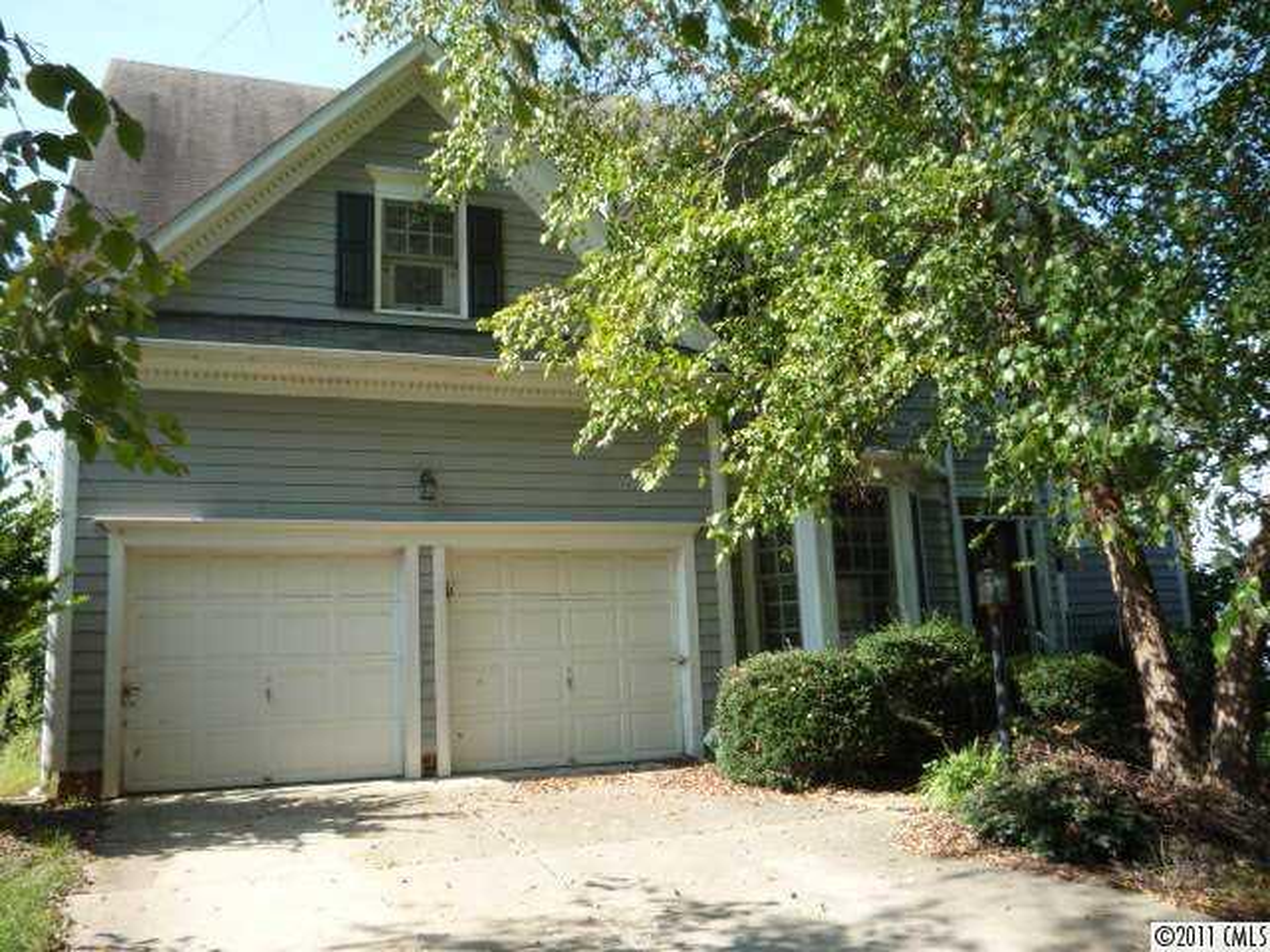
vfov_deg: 46.8
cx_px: 635
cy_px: 476
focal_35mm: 30
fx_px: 1101
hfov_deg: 60.0
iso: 100
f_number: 4
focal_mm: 5.2
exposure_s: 1/200
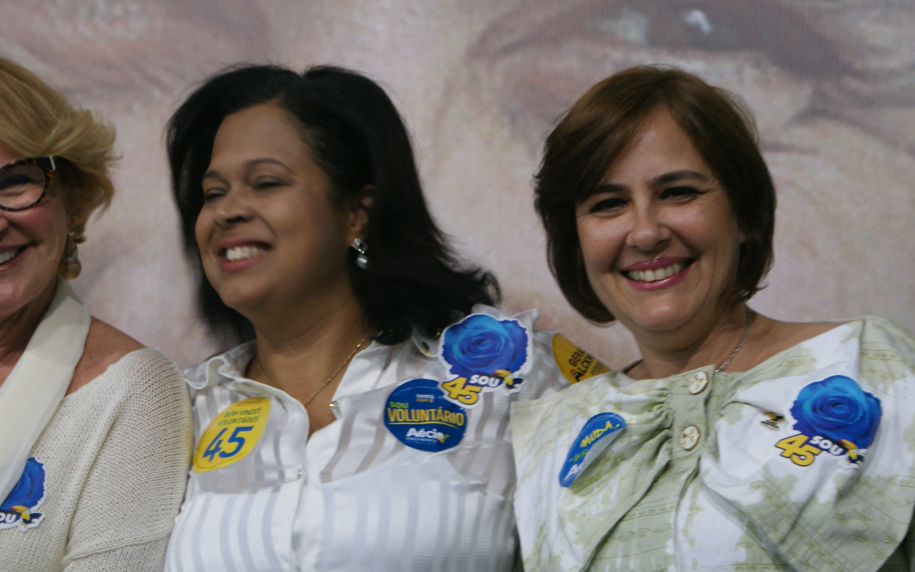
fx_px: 2918
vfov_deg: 11.2
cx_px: 379
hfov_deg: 17.8
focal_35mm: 117
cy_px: 312
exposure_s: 1/30
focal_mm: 60
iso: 400
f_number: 5.6
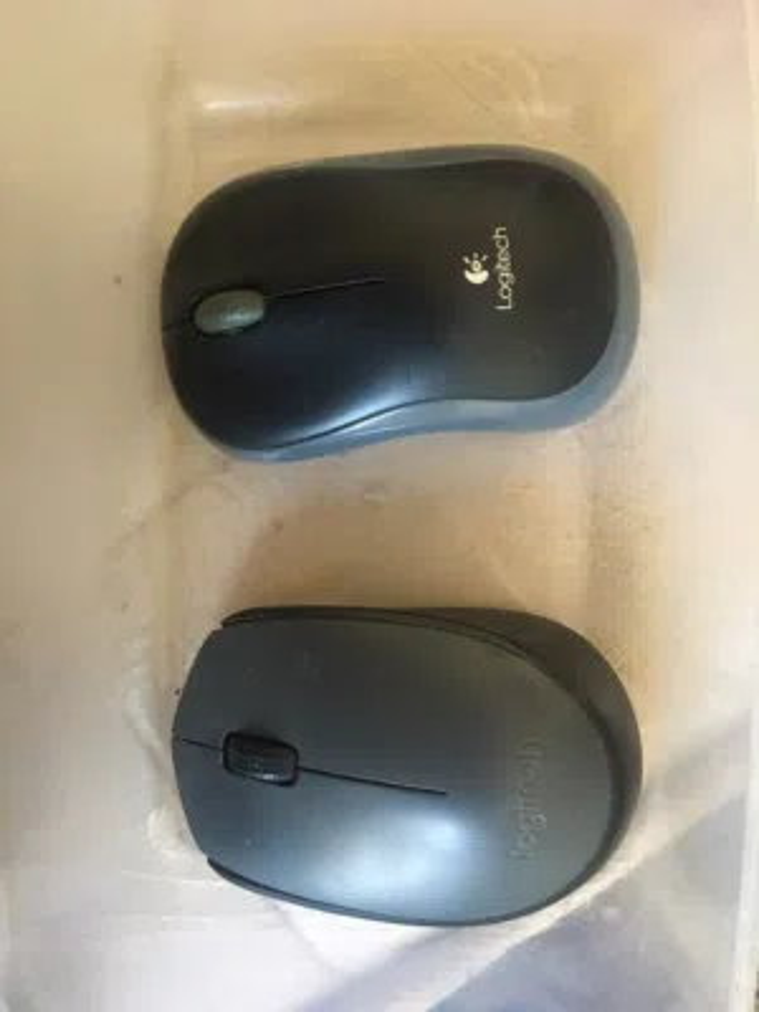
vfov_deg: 61.7
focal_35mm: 29
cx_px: 380
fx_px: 848
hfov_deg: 48.2
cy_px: 506
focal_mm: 4.15
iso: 200
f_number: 2.2
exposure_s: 1/25
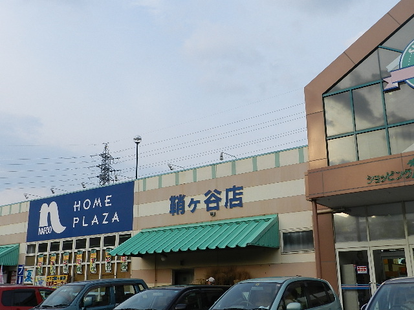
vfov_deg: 37.7
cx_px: 207
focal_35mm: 38
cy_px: 155
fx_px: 454
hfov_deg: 49.0
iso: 160
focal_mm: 6.7
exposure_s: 1/640
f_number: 4
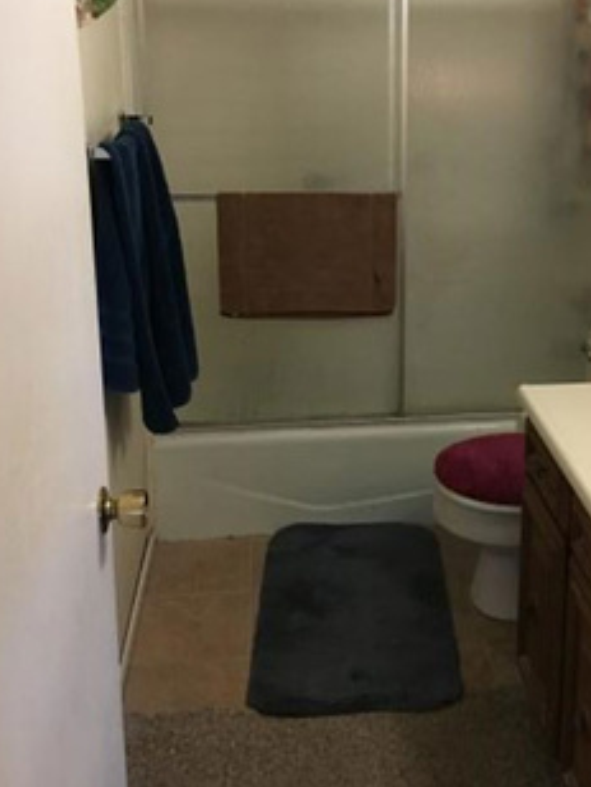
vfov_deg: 41.3
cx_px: 402
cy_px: 242
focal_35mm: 45
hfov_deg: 31.9
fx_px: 1024
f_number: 2.2
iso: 200
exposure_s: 1/20
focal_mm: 4.15
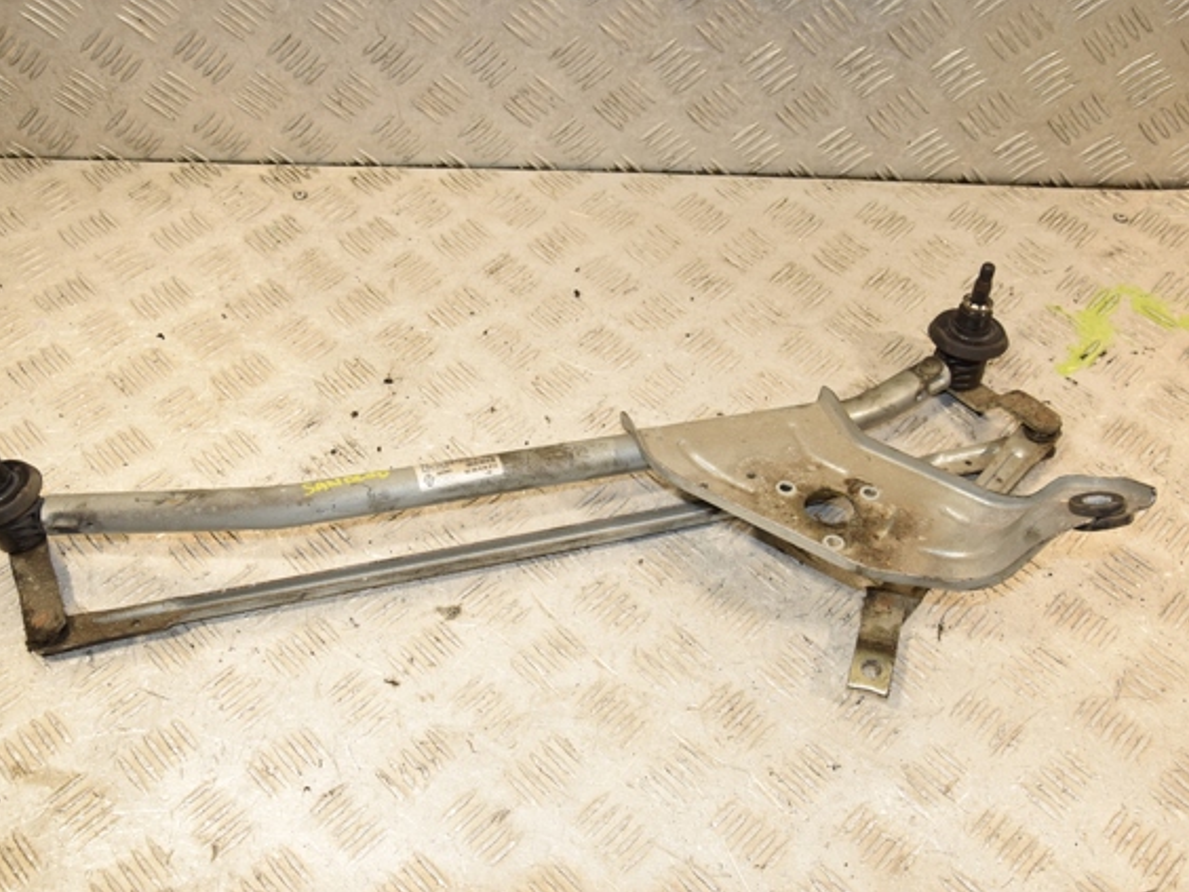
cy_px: 447
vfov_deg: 39.7
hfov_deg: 51.2
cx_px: 527
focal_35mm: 36
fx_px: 1237
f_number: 8
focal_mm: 22
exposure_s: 1/200
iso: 800
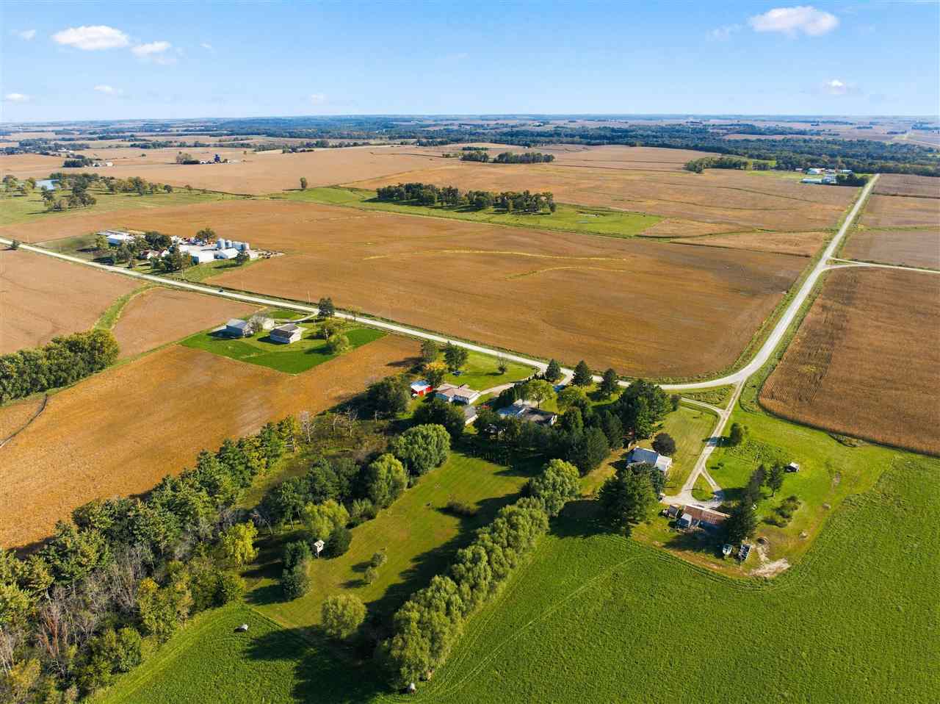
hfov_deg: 71.6
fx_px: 651
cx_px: 470
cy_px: 352
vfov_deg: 56.8
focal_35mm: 24
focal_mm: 12.3
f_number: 2.8
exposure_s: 1/1600
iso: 140
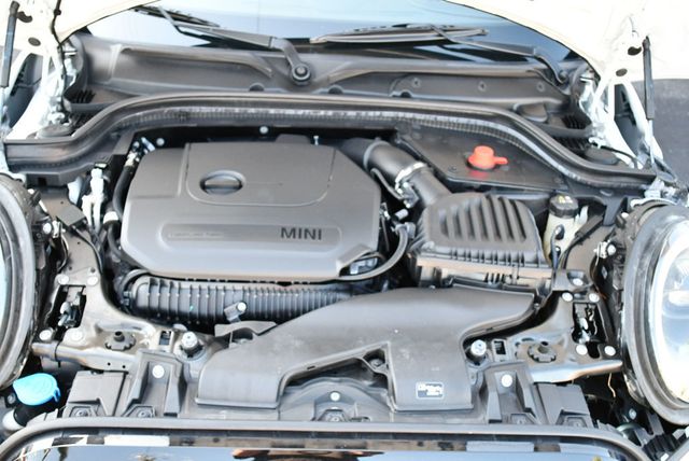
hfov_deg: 53.1
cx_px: 344
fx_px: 690
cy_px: 230
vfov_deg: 36.9
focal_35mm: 36
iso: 800
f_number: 3.5
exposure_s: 1/250
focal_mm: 18
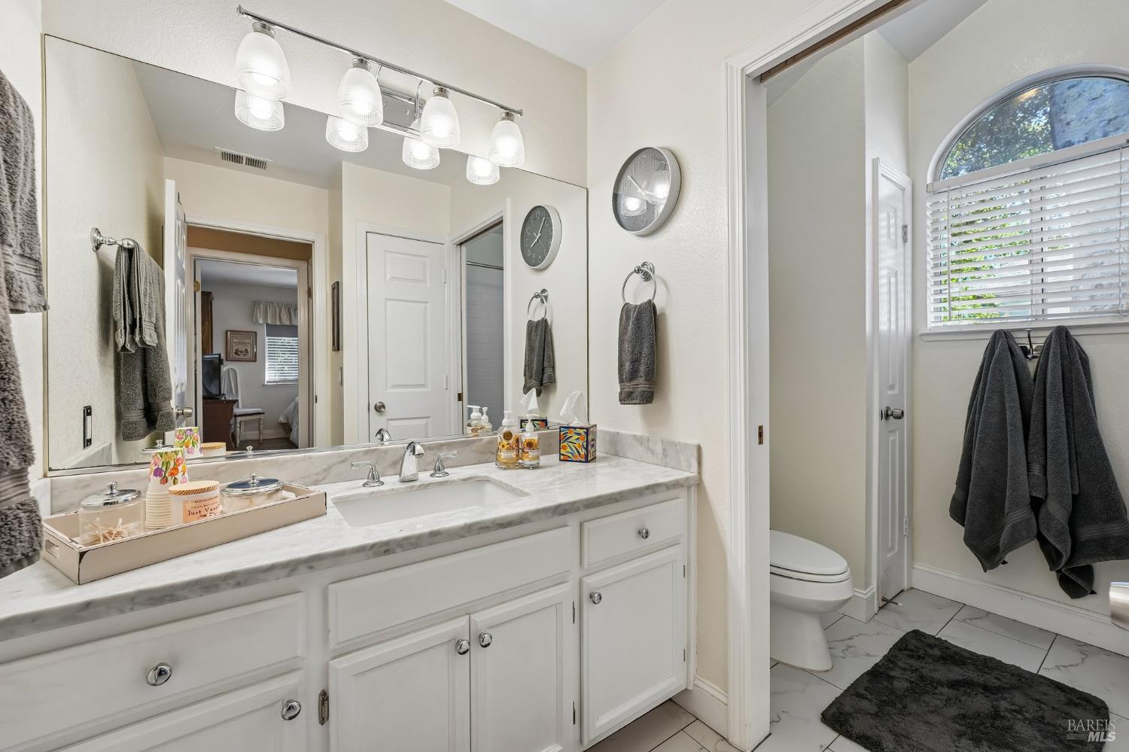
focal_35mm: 14
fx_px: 439
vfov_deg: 81.2
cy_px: 376
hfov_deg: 104.3
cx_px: 564
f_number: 8
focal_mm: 14
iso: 640
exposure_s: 1/25
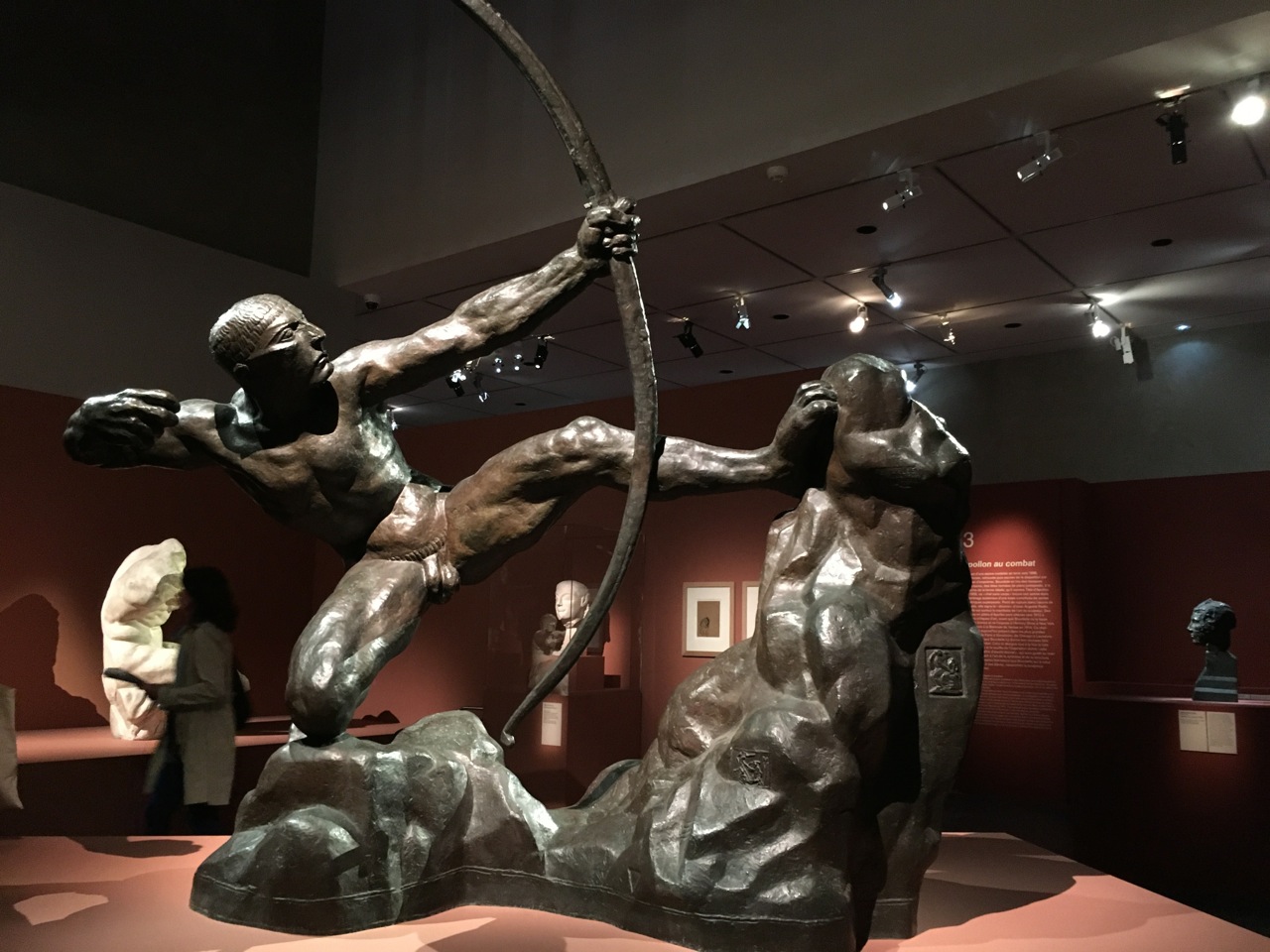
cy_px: 476
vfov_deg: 48.2
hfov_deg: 61.7
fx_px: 1064
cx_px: 635
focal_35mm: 29
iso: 400
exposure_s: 1/17
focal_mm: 4.15
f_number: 2.2
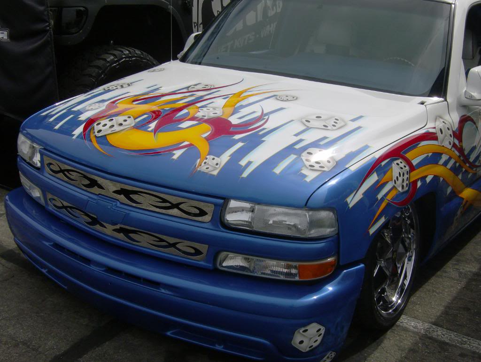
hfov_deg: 41.2
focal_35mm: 46
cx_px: 240
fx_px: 640
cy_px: 181
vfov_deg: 31.6
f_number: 5.1
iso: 100
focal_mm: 7.7
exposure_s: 1/1458
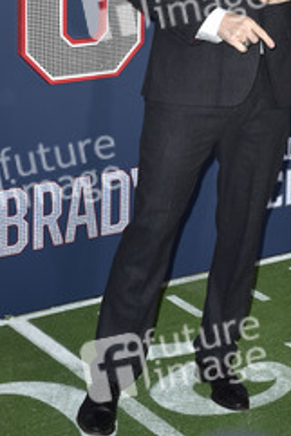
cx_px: 227
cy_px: 89
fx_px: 1126
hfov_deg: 14.7
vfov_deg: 21.6
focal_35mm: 93
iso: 400
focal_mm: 56
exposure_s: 1/250
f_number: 6.3
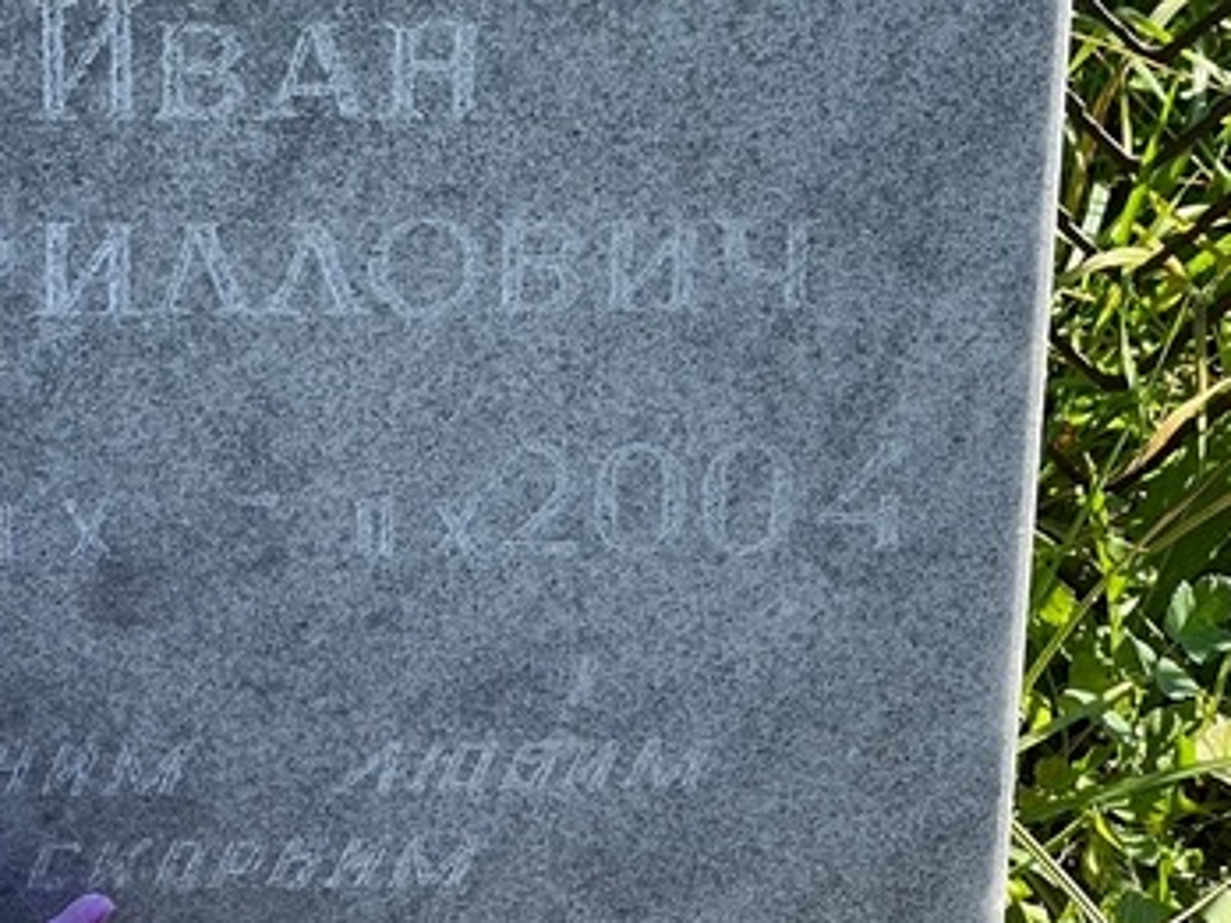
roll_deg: -0.6
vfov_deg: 8.4
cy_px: 141
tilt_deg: -29.7
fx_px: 6294
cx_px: 304
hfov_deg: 11.1
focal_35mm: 177
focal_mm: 9
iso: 32
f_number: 2.8
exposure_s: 1/208
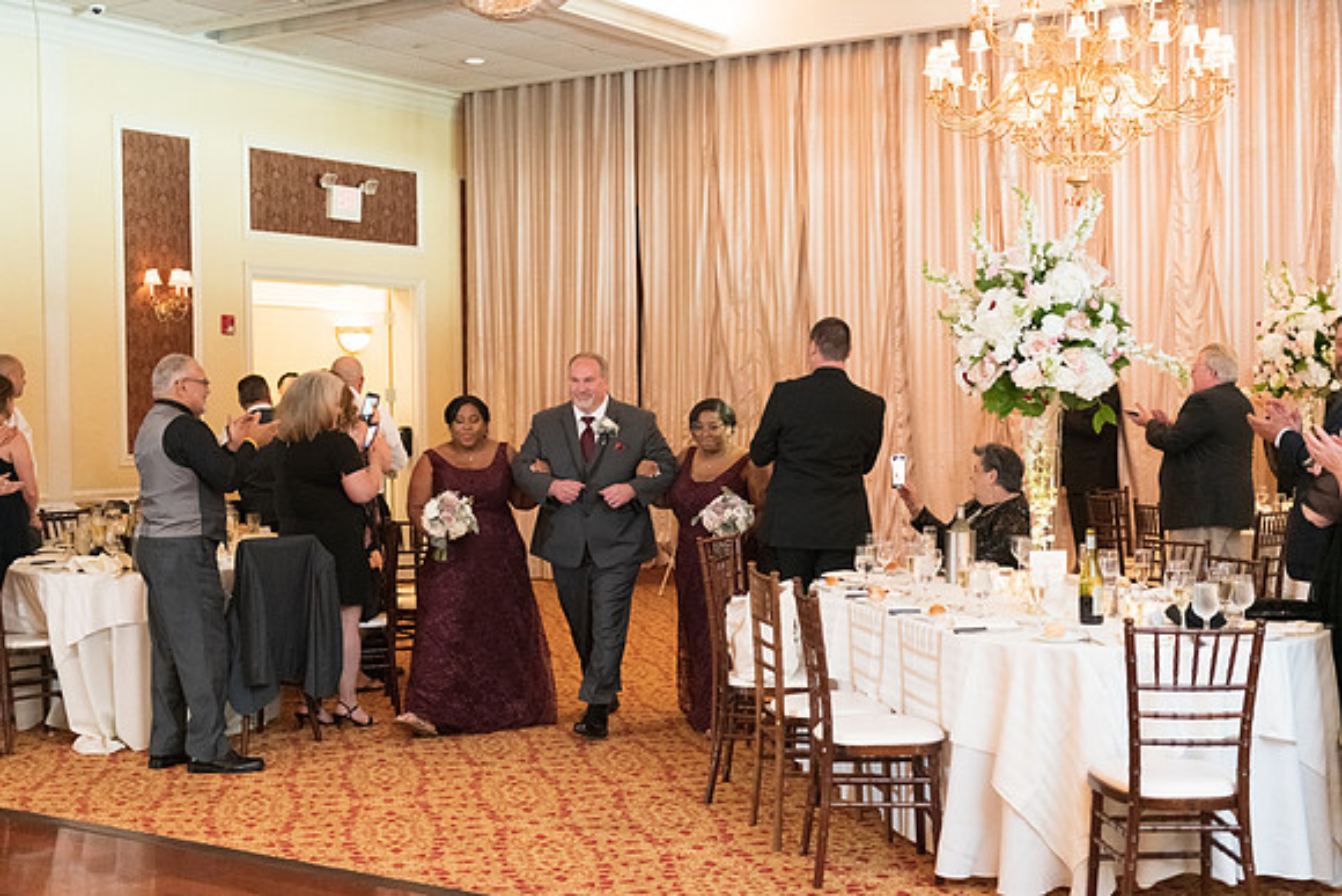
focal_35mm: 48
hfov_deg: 41.1
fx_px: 1790
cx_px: 671
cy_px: 448
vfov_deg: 28.1
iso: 3600
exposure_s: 1/125
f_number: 2.8
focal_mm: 48
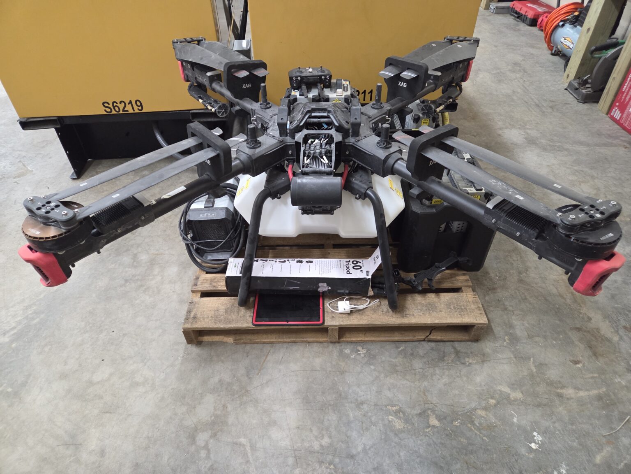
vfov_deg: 58.9
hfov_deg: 73.9
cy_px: 237
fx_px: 419
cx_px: 316
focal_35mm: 23
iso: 1250
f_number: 1.8
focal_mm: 5.4
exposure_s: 1/120
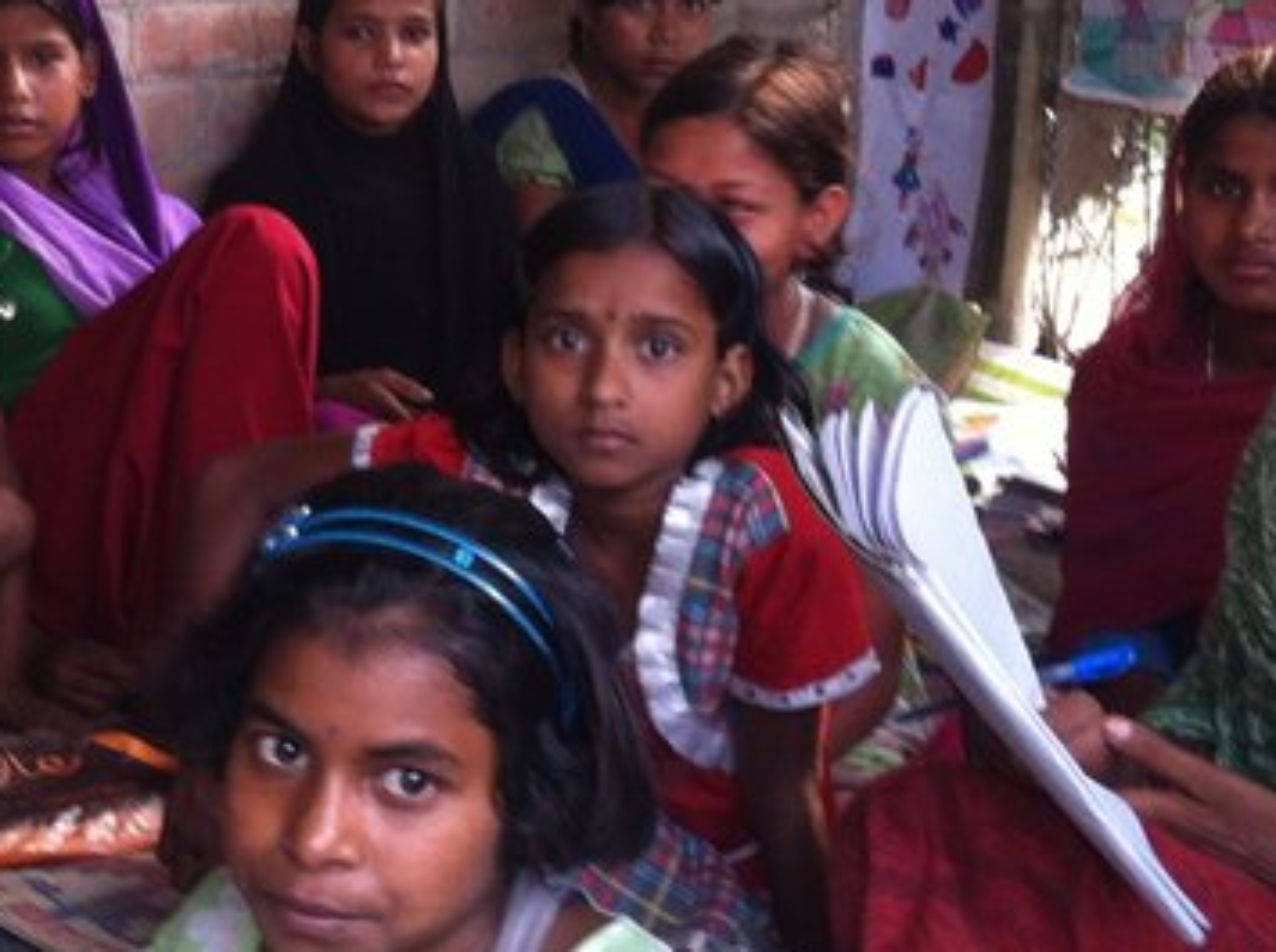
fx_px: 3717
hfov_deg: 19.3
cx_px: 323
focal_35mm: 101
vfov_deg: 14.5
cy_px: 102
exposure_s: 1/20
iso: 80
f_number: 2.8
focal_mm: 3.85
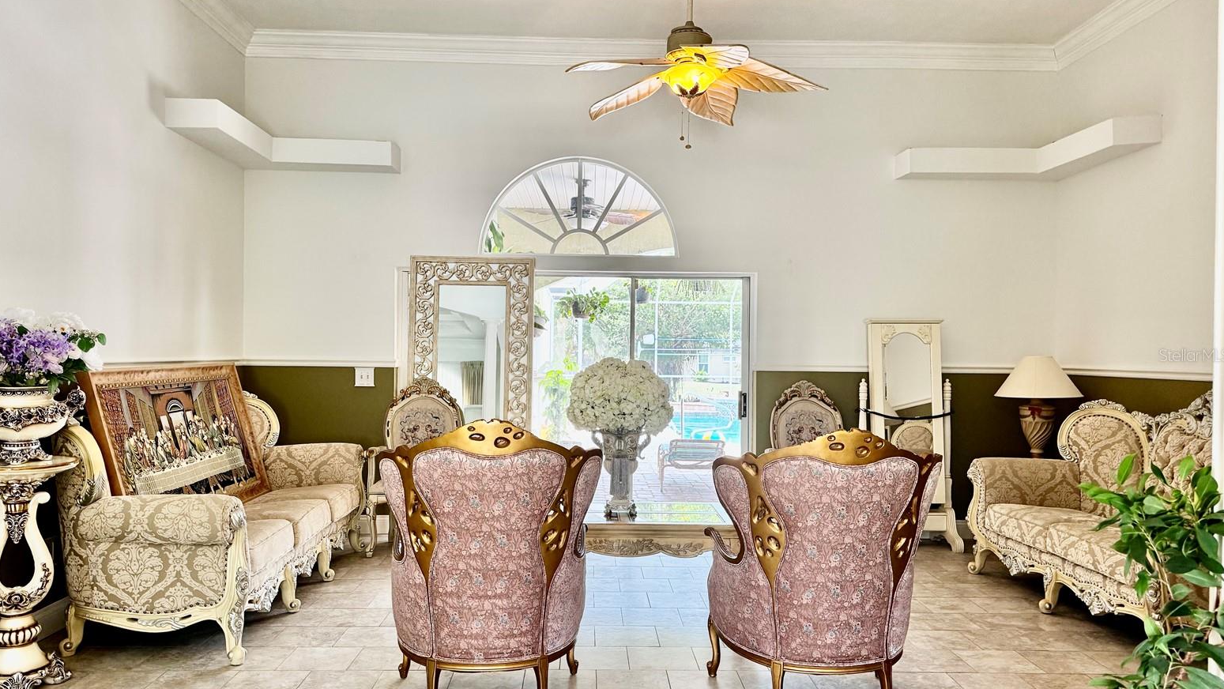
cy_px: 355
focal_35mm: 27
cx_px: 601
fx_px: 876
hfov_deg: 69.8
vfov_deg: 42.9
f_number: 1.78
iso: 200
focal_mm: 6.76
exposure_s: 1/120
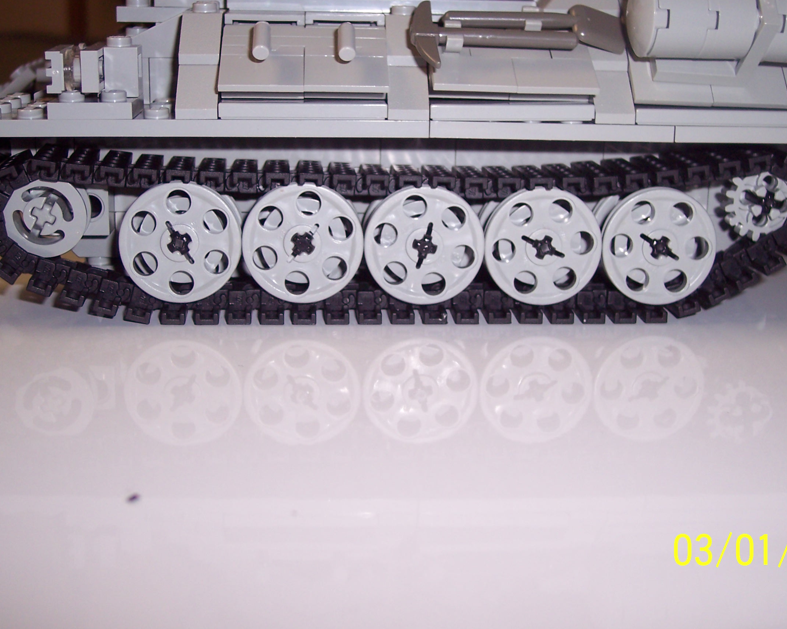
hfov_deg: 36.7
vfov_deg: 29.6
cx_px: 408
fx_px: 1188
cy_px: 254
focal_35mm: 51
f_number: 2.8
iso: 100
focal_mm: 8
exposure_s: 1/60
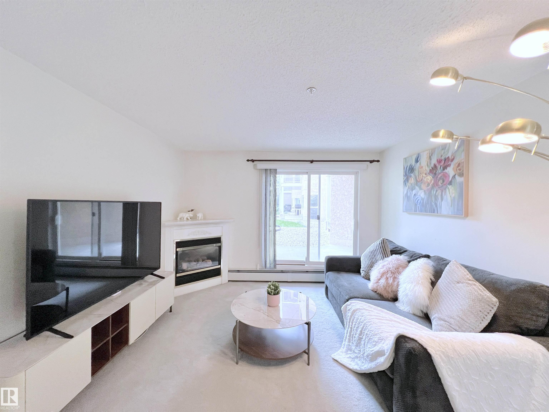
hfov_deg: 106.2
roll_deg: -0.6
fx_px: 206
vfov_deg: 89.9
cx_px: 274
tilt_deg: -0.8
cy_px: 206
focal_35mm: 13
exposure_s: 1/120
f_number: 1.8
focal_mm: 1.57
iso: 160
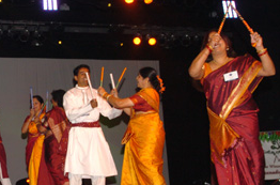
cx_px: 7
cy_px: 99
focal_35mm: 79
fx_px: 614
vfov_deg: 17.1
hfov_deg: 24.6
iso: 400
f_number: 4
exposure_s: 1/200
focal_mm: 23
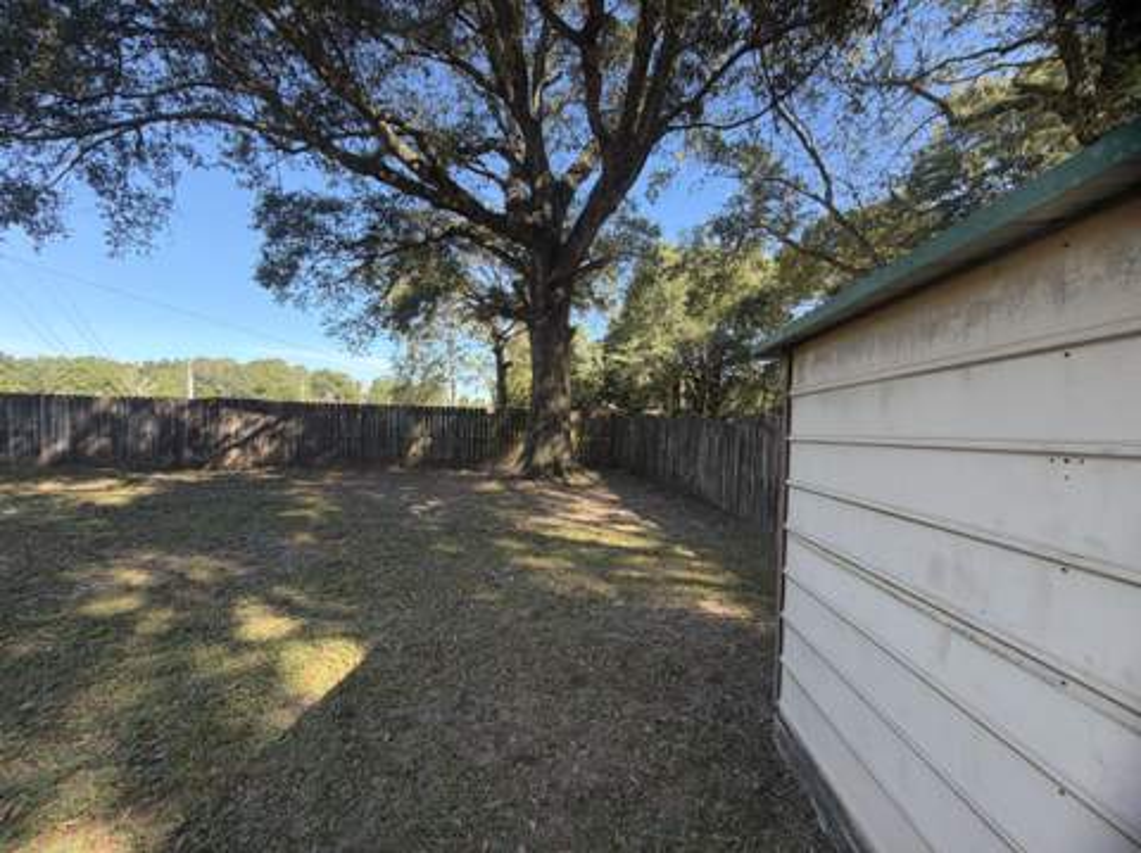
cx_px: 570
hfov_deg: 102.1
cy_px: 426
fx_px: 461
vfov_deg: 85.6
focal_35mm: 14
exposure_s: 1/224
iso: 50
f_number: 2.2
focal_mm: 2.22
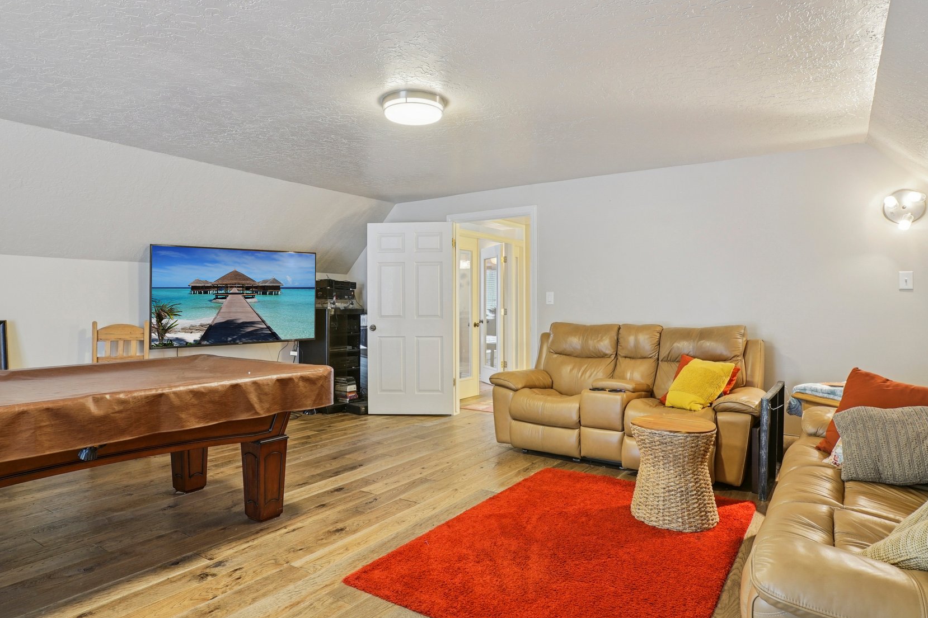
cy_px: 325
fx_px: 541
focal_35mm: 21
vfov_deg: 59.4
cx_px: 456
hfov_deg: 81.2
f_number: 8
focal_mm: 17
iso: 400
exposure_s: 1/3.33
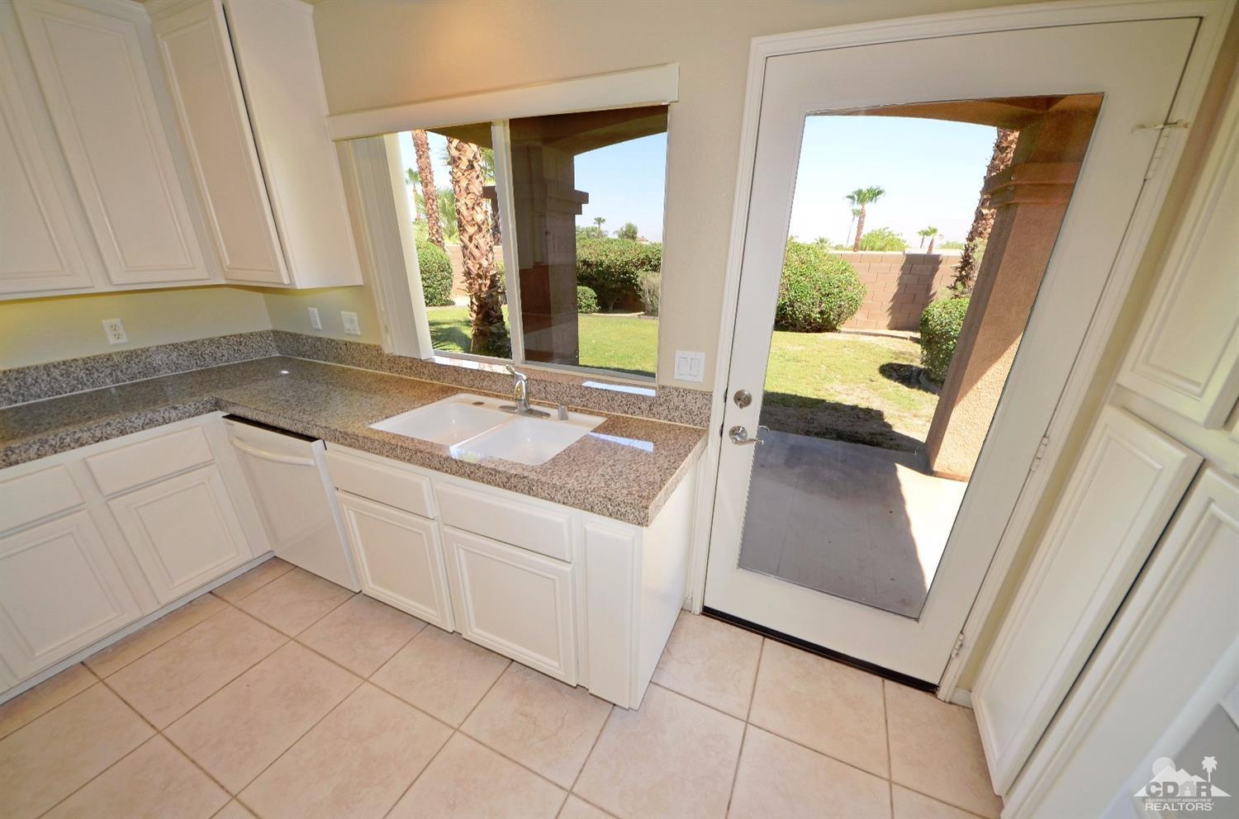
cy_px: 410
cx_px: 620
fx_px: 412
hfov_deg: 112.8
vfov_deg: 89.7
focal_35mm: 12
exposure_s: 1/60
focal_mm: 8
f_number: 8
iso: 100
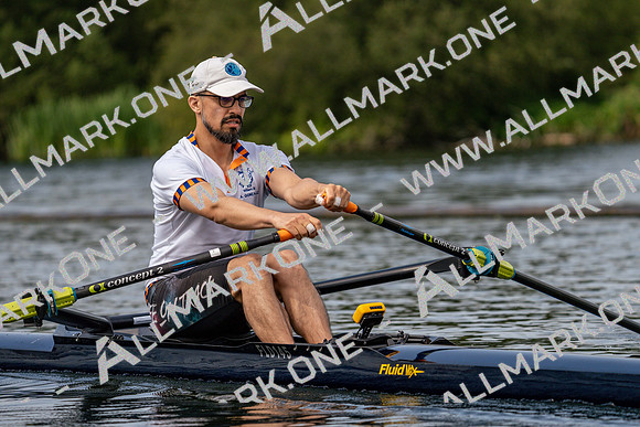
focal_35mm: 273
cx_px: 320
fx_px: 4854
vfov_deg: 5.0
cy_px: 214
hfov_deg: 7.5
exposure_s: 1/1600
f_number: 5.6
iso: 400
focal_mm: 273
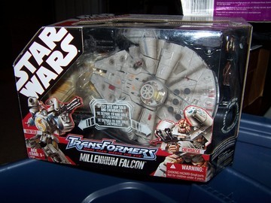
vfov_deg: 36.0
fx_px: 313
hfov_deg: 46.8
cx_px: 136
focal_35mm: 40
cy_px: 102
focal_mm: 6.7
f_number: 2.8
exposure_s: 1/60
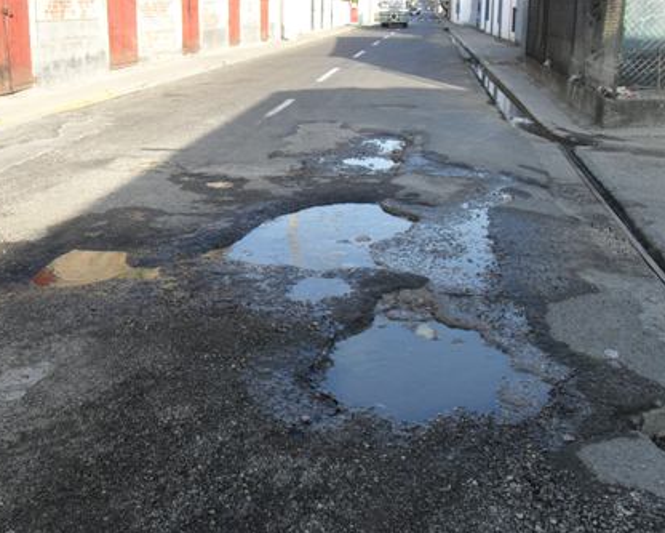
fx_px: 827
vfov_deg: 35.7
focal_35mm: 42
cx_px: 310
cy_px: 266
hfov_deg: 43.8
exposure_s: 1/350
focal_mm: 7
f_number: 3
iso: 100
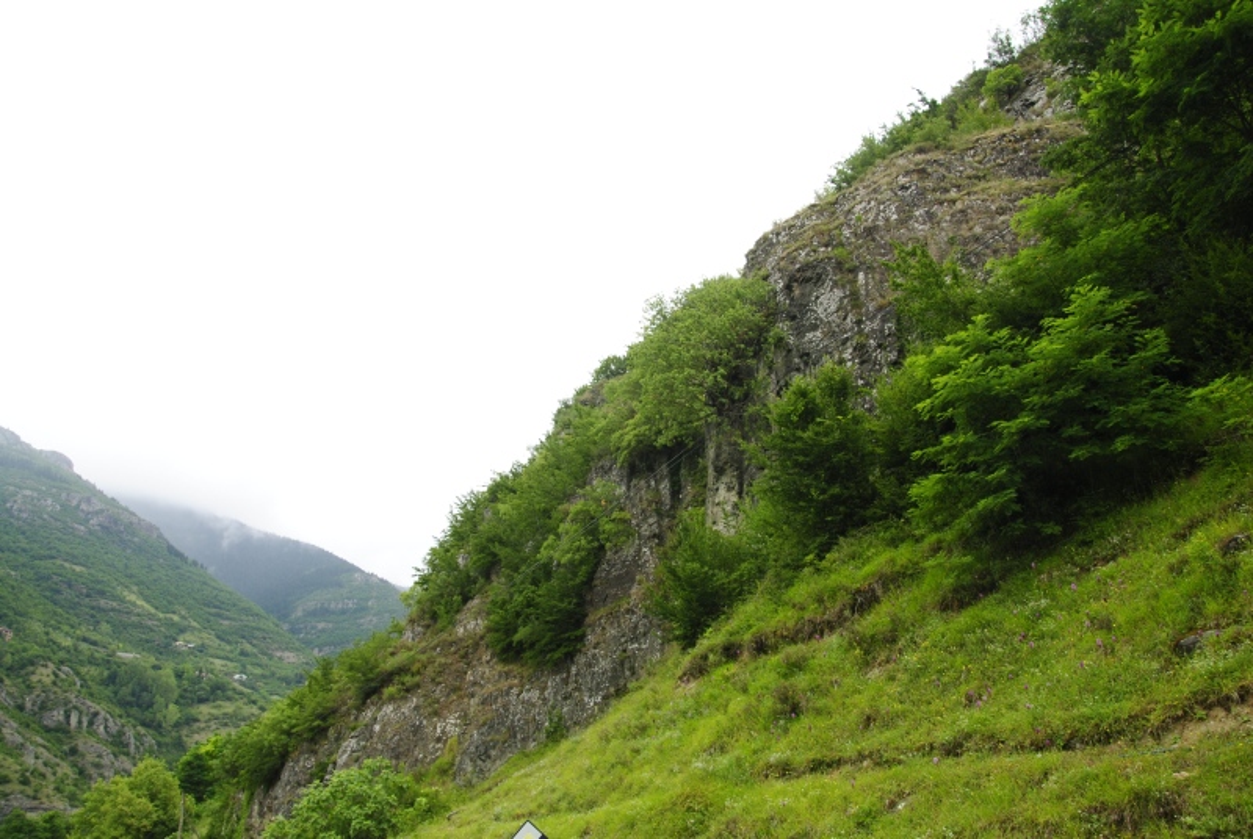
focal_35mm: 27
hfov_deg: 67.3
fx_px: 941
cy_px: 420
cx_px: 626
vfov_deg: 48.1
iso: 400
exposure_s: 1/125
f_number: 6.3
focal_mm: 18
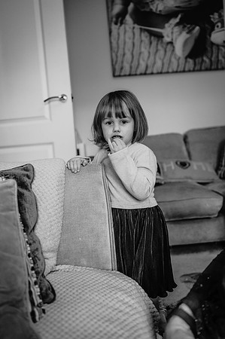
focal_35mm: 35
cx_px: 112
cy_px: 170
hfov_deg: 37.8
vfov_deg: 54.5
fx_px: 329
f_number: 2.2
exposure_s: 1/160
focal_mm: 35
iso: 400
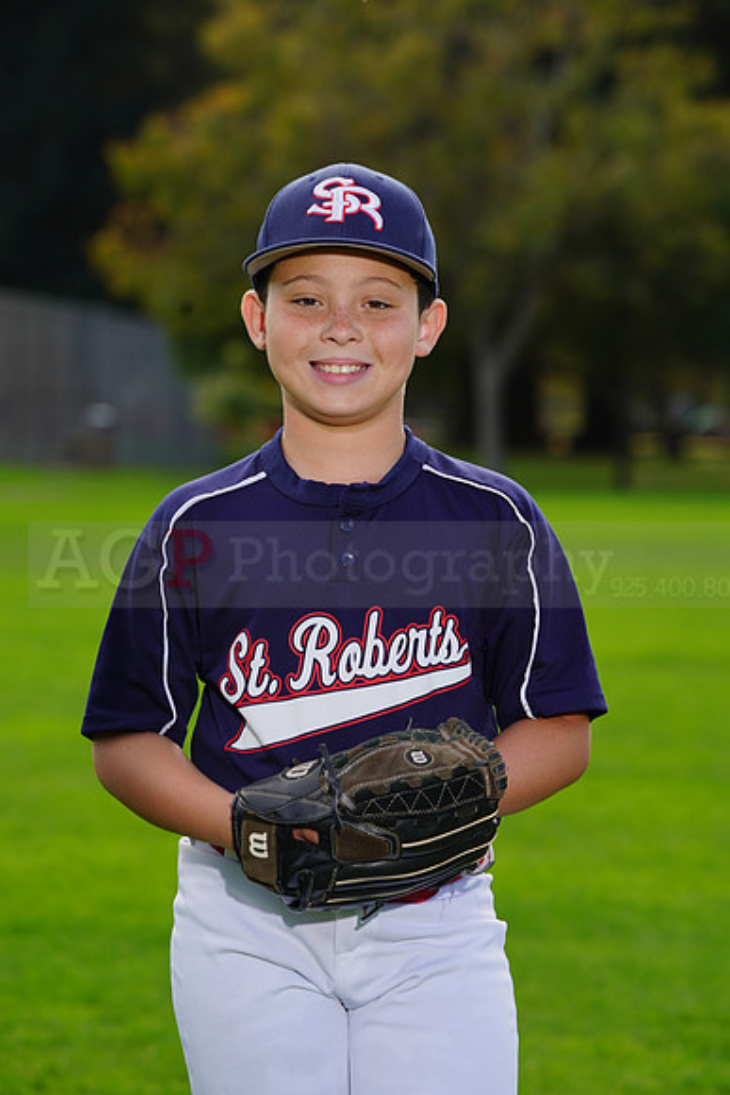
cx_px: 365
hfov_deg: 6.7
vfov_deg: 10.0
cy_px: 548
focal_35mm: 206
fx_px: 6262
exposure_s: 1/250
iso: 200
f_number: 8
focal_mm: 206
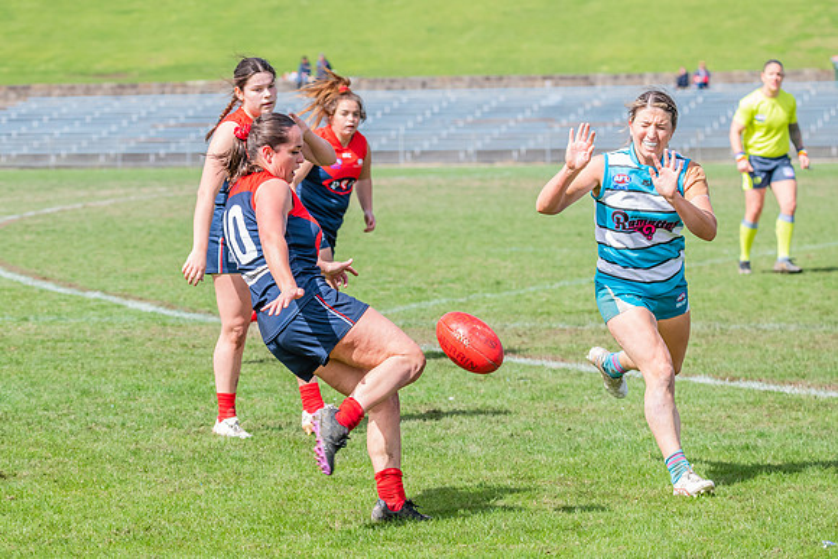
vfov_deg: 8.1
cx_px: 380
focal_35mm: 170
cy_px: 288
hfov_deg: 12.1
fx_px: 3955
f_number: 8
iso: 800
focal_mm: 150
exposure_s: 1/1600
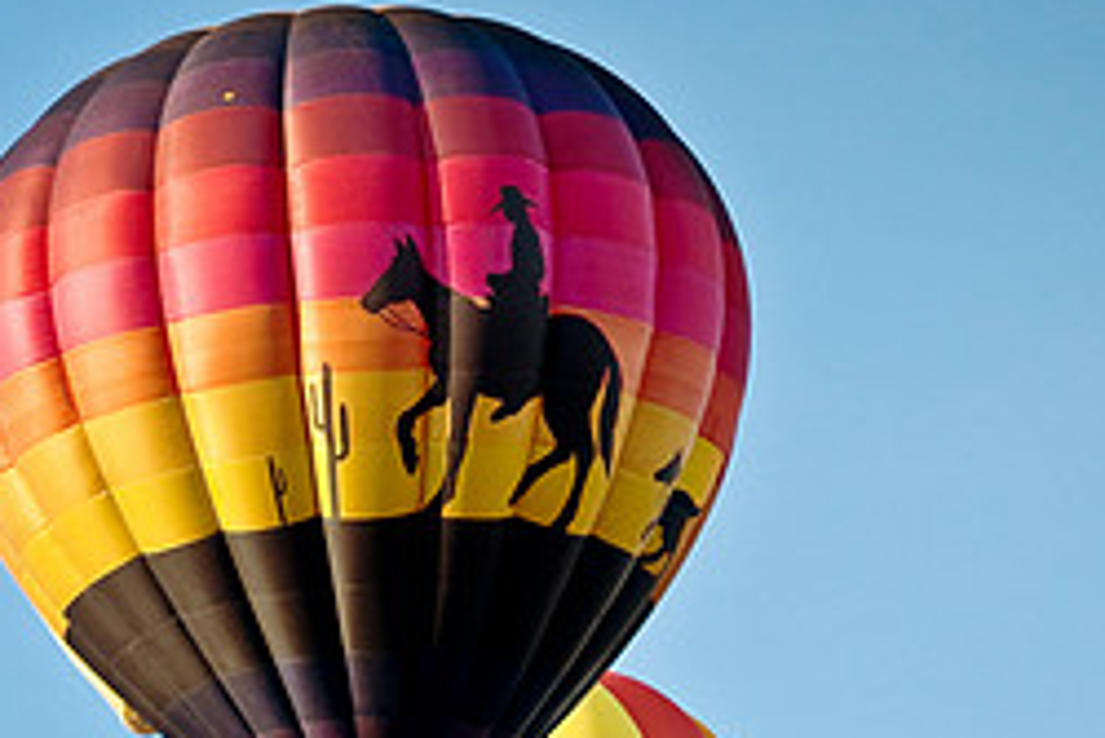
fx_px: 8538
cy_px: 652
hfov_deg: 7.4
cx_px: 133
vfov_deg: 4.9
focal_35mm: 278
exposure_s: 1/350
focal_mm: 80
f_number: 5.6
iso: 200
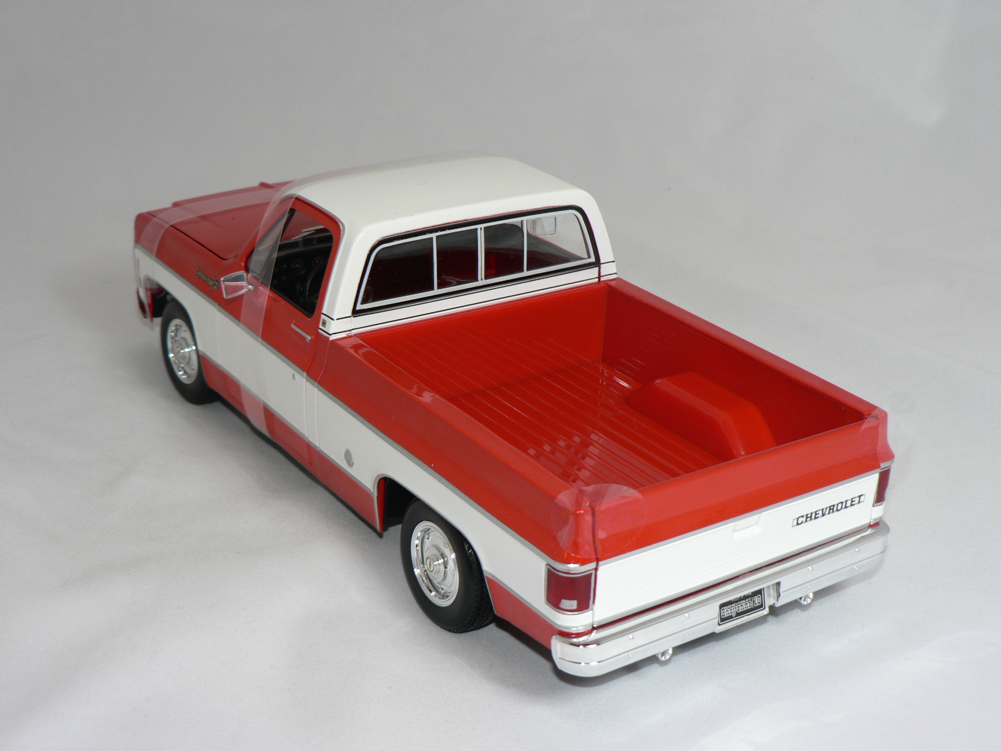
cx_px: 500
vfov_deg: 28.6
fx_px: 1475
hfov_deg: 37.5
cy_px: 376
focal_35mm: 51
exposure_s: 1/60
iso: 80
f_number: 2.8
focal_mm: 8.6
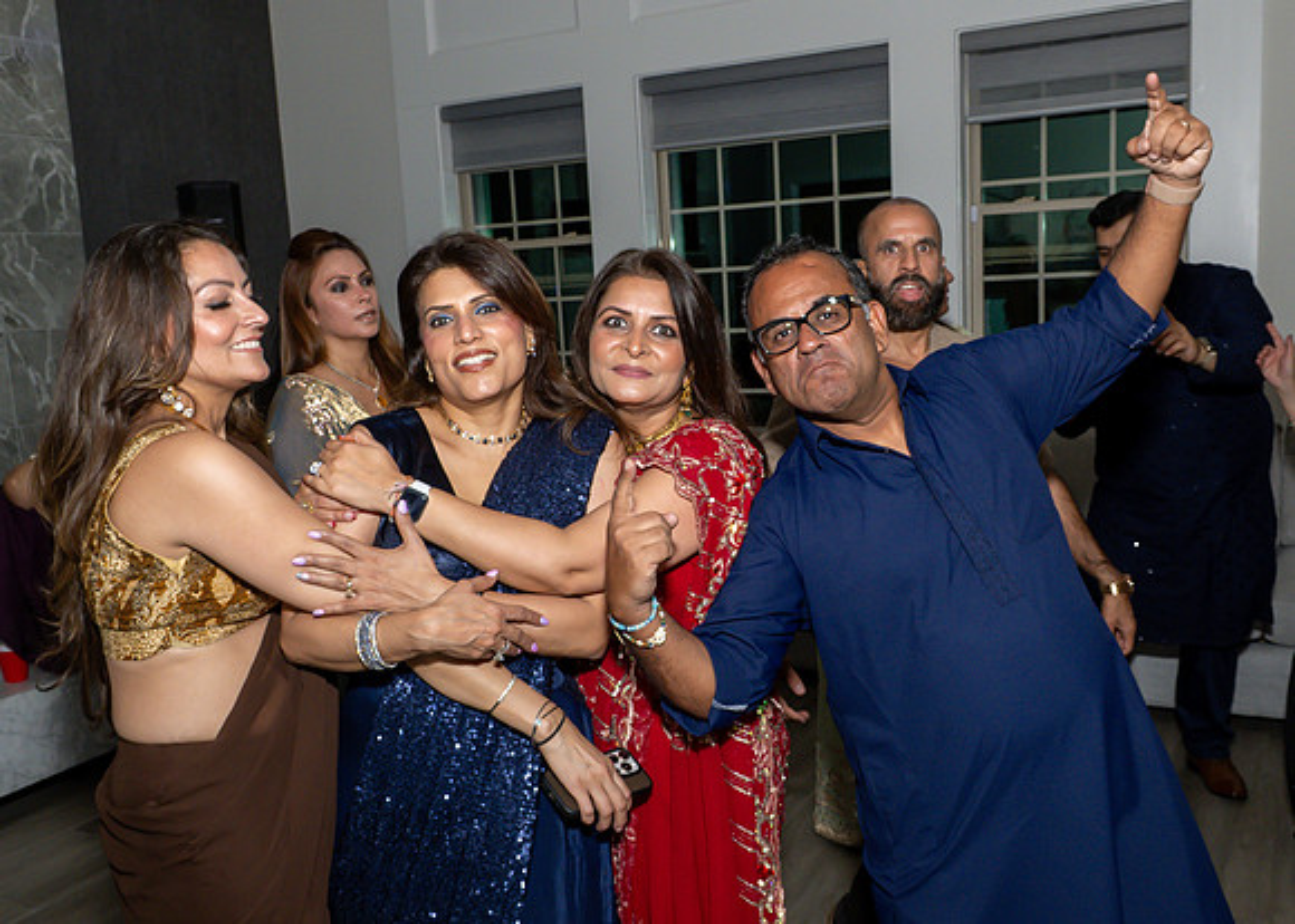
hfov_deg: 56.8
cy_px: 445
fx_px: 1198
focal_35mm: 33
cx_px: 660
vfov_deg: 42.2
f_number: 8
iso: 800
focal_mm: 17
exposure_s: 1/250
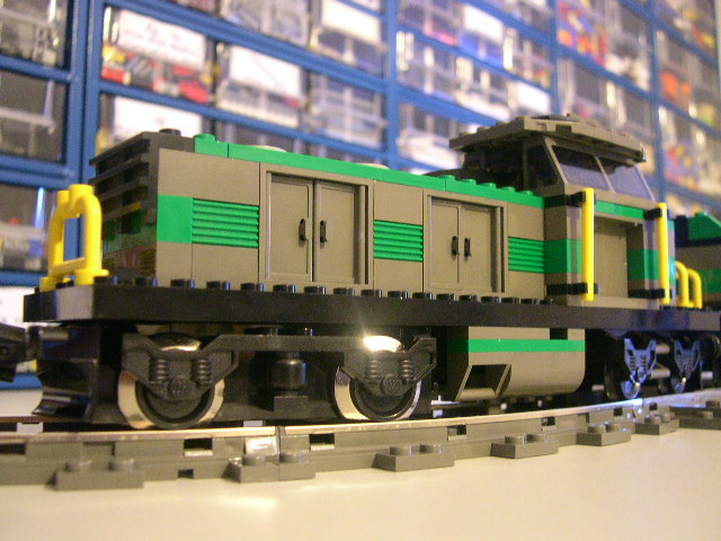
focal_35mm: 38
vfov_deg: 37.7
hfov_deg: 49.0
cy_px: 270
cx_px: 360
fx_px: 791
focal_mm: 8
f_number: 2.8
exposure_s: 1/1.6
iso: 400
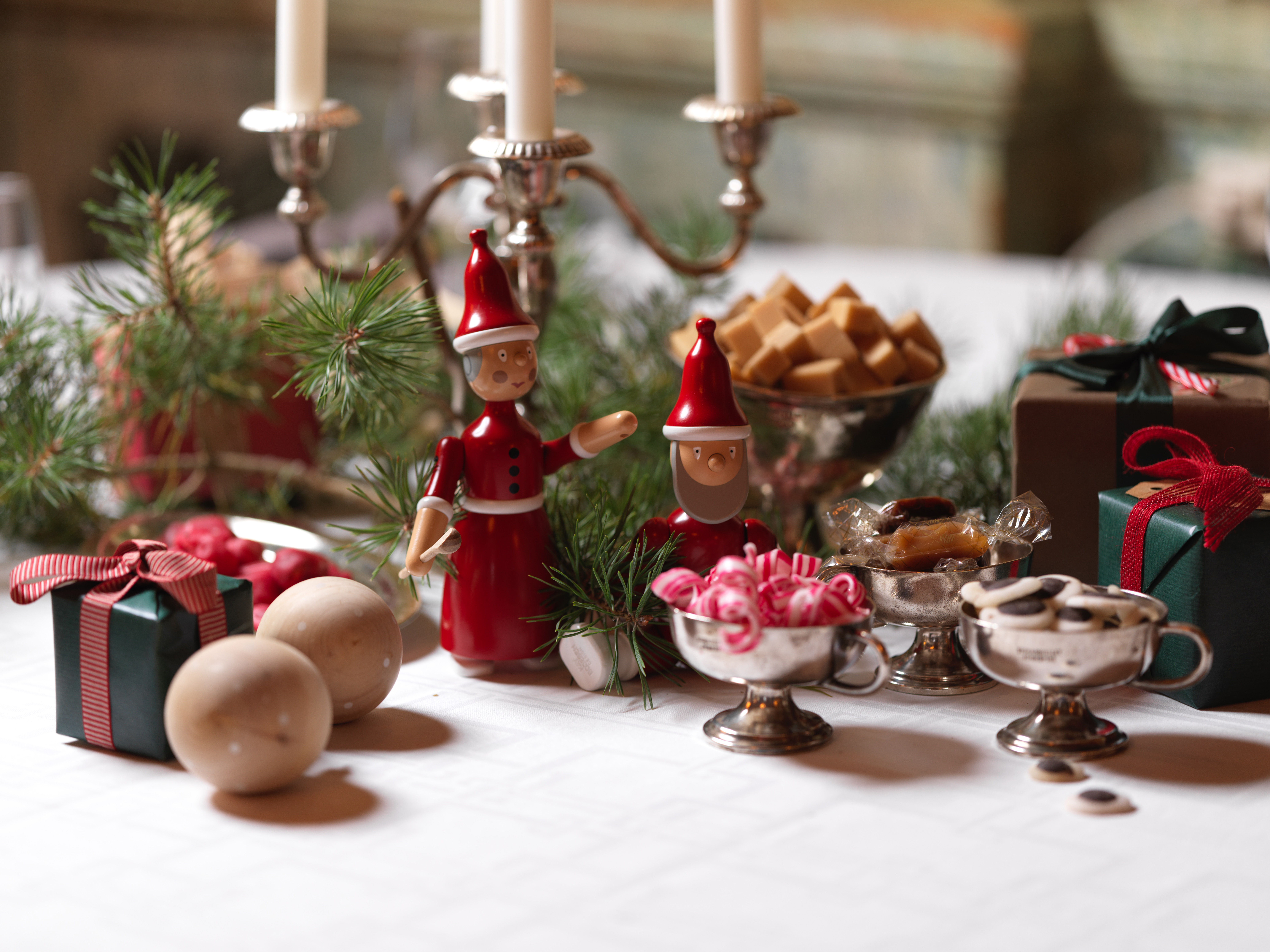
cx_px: 635
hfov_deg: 18.6
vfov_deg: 14.0
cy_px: 476
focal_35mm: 106
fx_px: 3888
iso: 100
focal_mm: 135
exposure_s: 1/90
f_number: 2.8
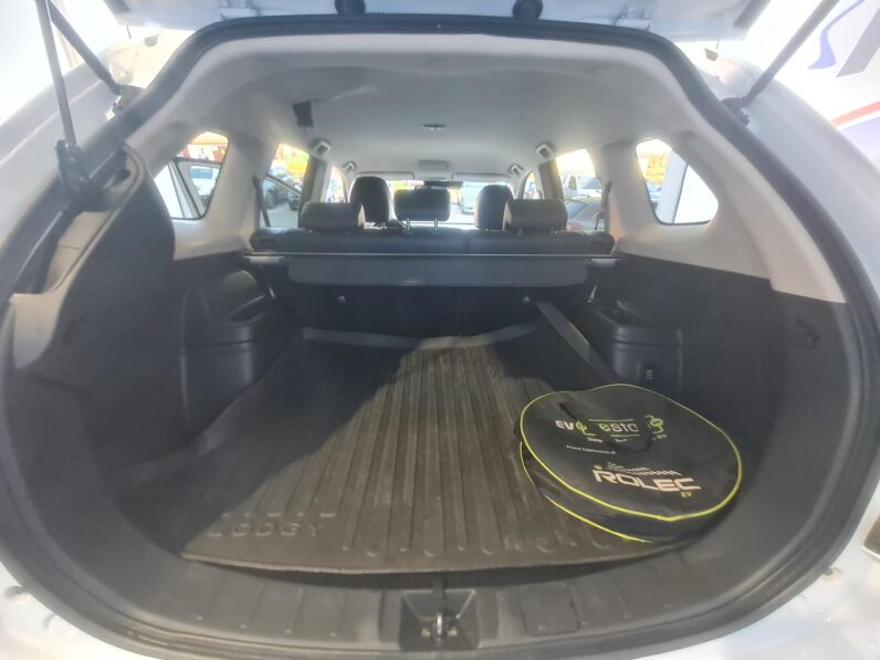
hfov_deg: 106.2
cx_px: 440
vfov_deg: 89.9
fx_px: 330
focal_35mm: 13
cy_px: 330
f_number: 2.2
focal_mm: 2.2
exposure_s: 1/50
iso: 400
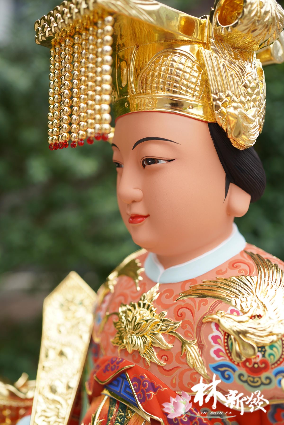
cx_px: 142
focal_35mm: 35
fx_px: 414
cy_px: 212
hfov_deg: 37.9
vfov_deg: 54.4
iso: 200
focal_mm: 35
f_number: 2.8
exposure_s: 1/640
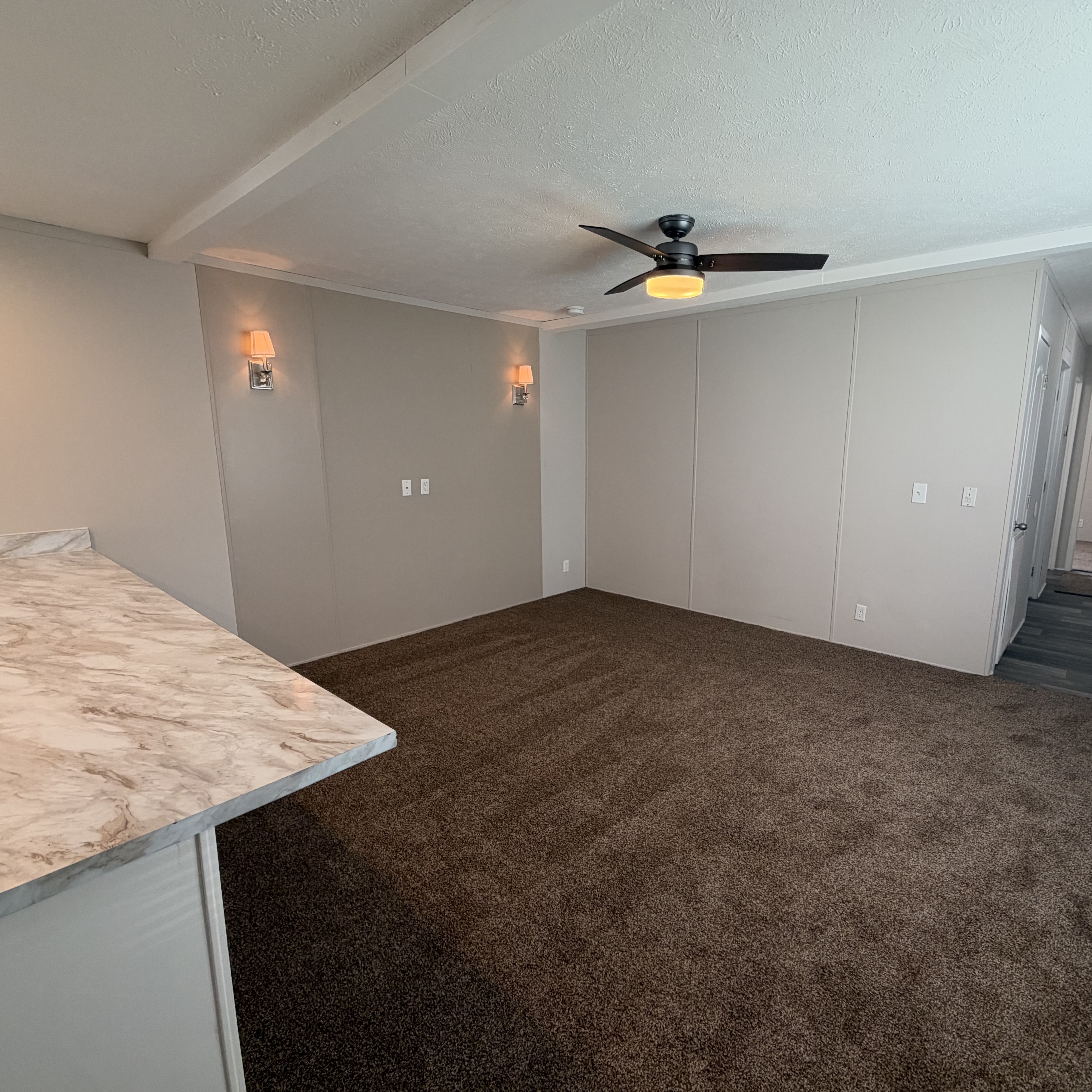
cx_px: 604
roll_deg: +0.3
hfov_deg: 83.7
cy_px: 549
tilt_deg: -10.4
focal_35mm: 17
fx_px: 607
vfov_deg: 84.0
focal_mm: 2.22
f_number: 2.2
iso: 200
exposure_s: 1/120
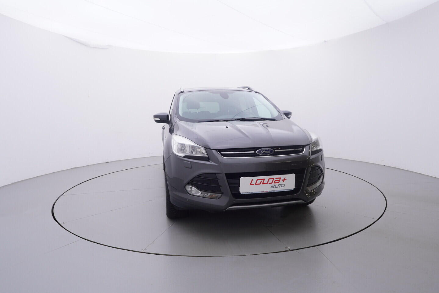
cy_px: 146
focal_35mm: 22
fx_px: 275
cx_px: 220
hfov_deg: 77.3
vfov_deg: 56.2
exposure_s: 1/80
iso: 200
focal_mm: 15
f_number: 5
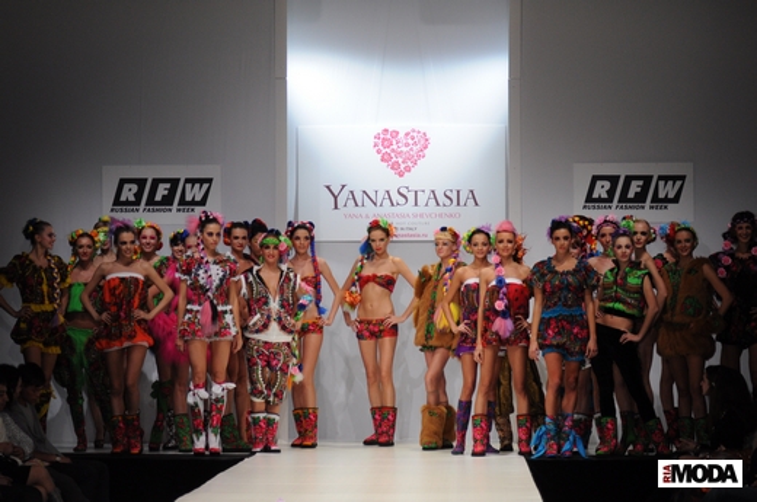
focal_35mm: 120
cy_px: 251
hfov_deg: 17.1
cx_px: 378
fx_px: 2519
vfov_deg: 11.4
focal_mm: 80
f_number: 3.5
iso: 800
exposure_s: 1/320
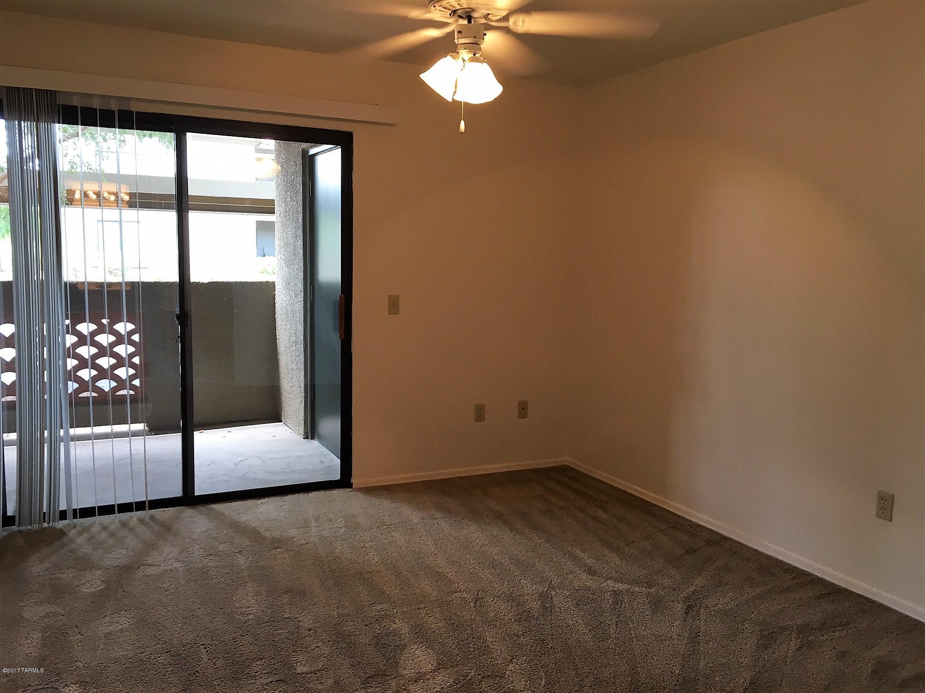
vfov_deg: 48.2
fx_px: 775
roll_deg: +0.0
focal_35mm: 29
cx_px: 462
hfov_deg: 61.7
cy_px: 346
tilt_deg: -5.8
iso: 64
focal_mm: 4.15
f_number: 2.2
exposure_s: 1/30
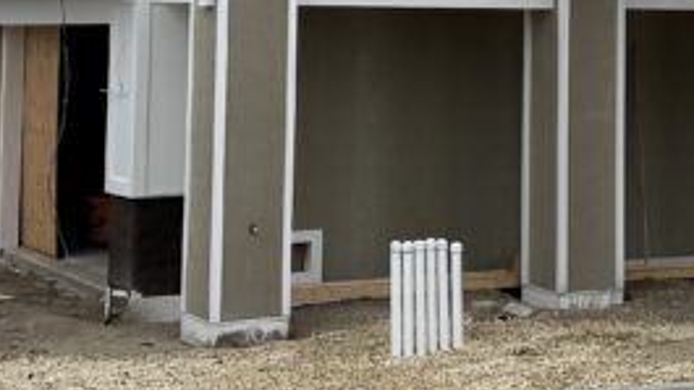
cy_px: -128
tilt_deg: +5.1
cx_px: 560
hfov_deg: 20.9
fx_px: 1858
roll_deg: -0.3
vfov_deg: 11.6
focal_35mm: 101
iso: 80
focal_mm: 6.76
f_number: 1.78
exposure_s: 1/3759
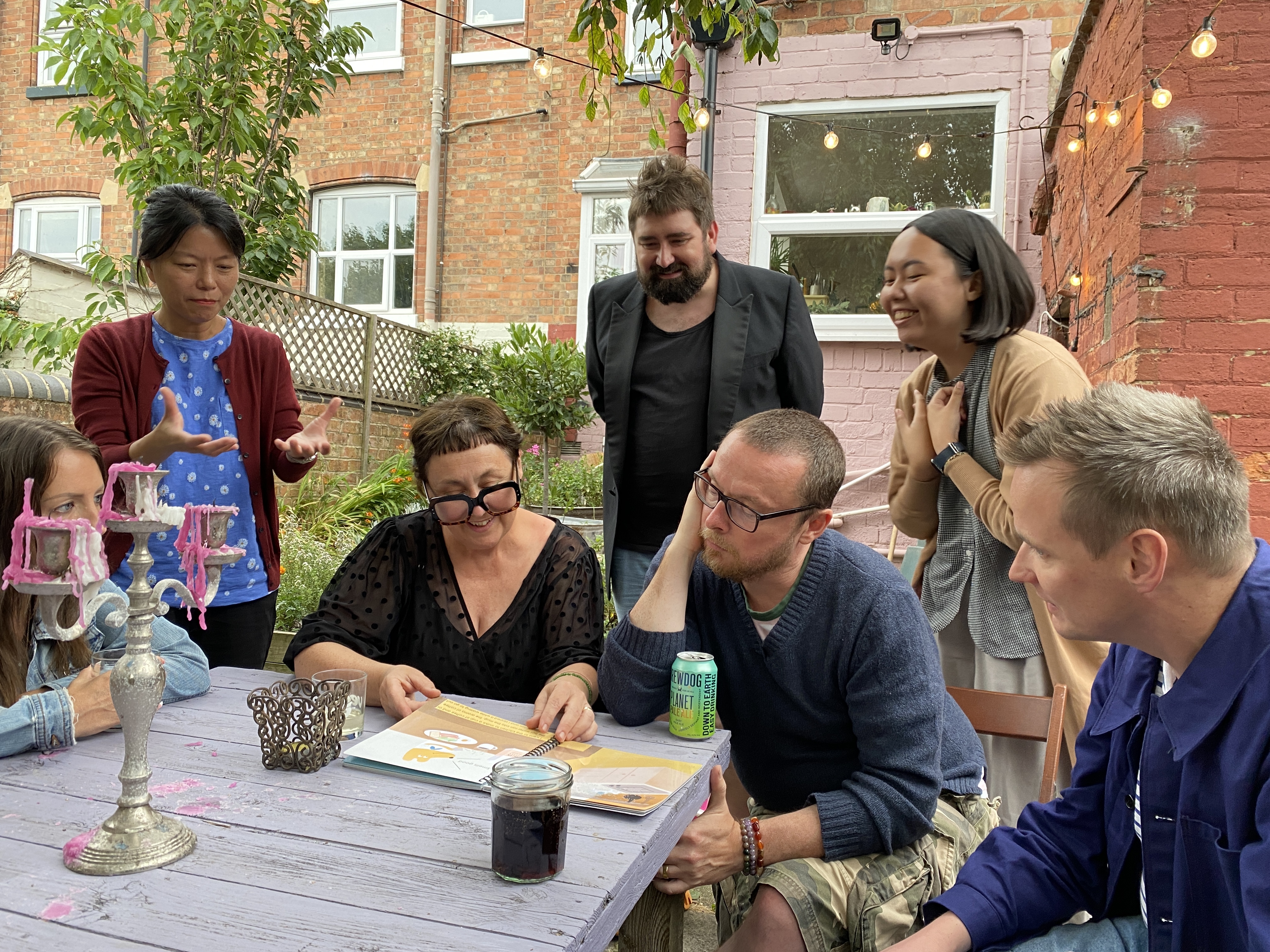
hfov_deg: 67.3
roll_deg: -2.6
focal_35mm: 26
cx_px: 635
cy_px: 476
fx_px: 954
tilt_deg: -0.2
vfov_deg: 53.1
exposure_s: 1/50
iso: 64
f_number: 1.8
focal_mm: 4.25
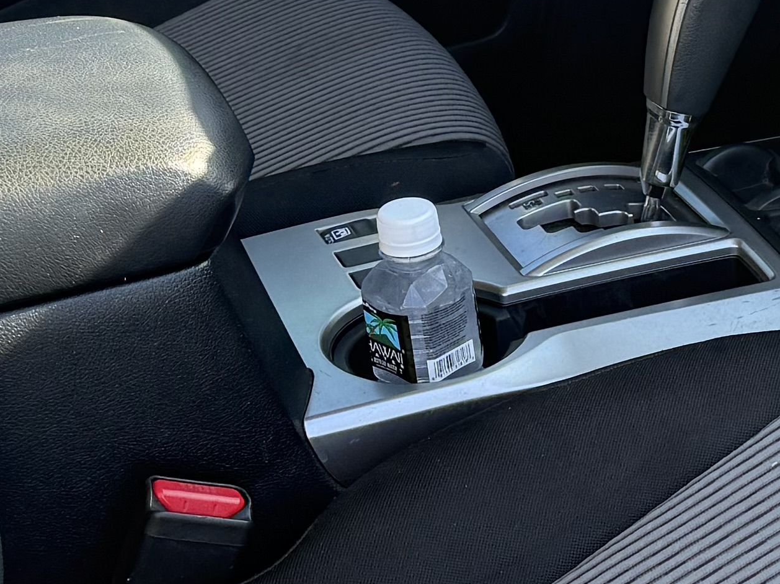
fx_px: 2456
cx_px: 815
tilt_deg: -27.3
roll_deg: +2.3
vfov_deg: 13.6
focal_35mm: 109
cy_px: 240
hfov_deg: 17.5
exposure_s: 1/348
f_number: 1.78
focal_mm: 6.76
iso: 100
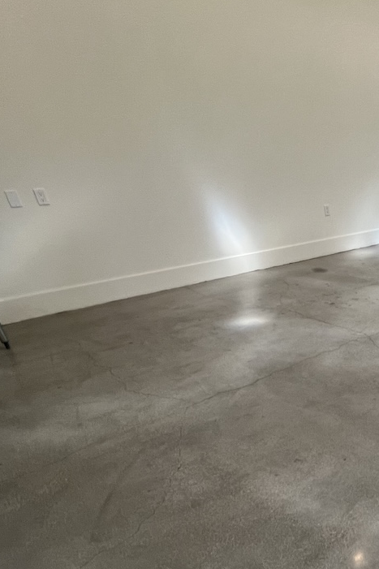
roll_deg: +1.4
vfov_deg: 65.3
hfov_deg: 38.5
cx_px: 429
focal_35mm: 27
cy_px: 388
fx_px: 427
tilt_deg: -29.9
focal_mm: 1.57
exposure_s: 1/120
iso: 160
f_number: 1.8
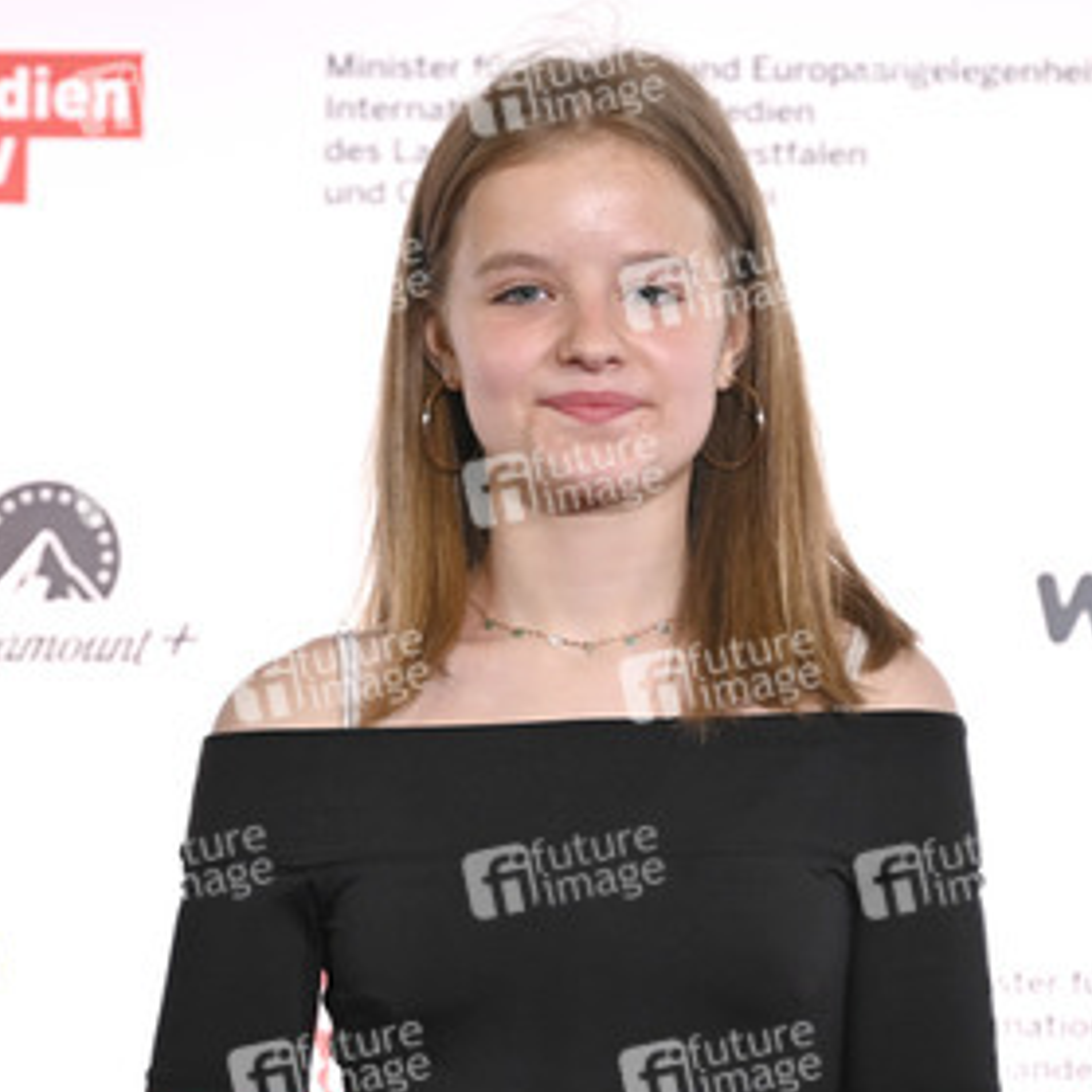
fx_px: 3676
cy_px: 579
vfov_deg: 16.9
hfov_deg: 16.9
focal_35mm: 103
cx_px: 616
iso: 500
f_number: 2.8
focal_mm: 75
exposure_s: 1/320
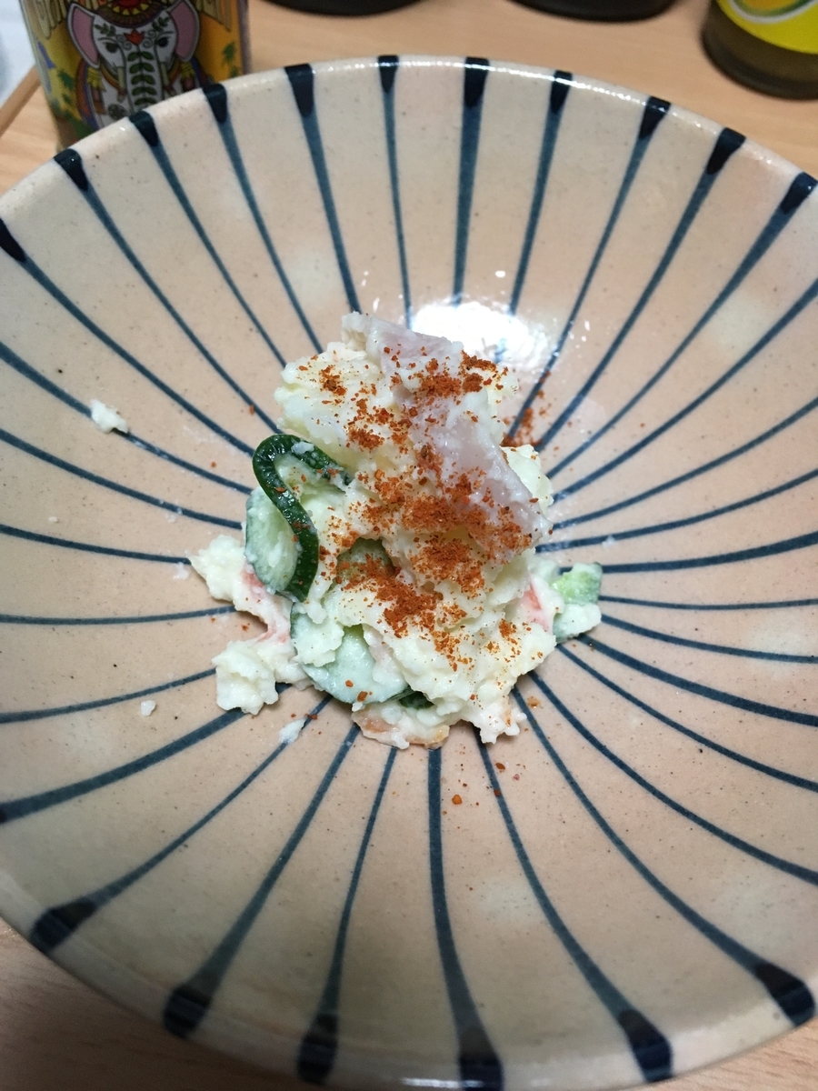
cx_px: 409
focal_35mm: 29
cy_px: 546
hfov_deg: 48.2
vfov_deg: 61.7
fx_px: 914
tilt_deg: -60.6
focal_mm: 4.15
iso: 125
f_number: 2.2
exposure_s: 1/30
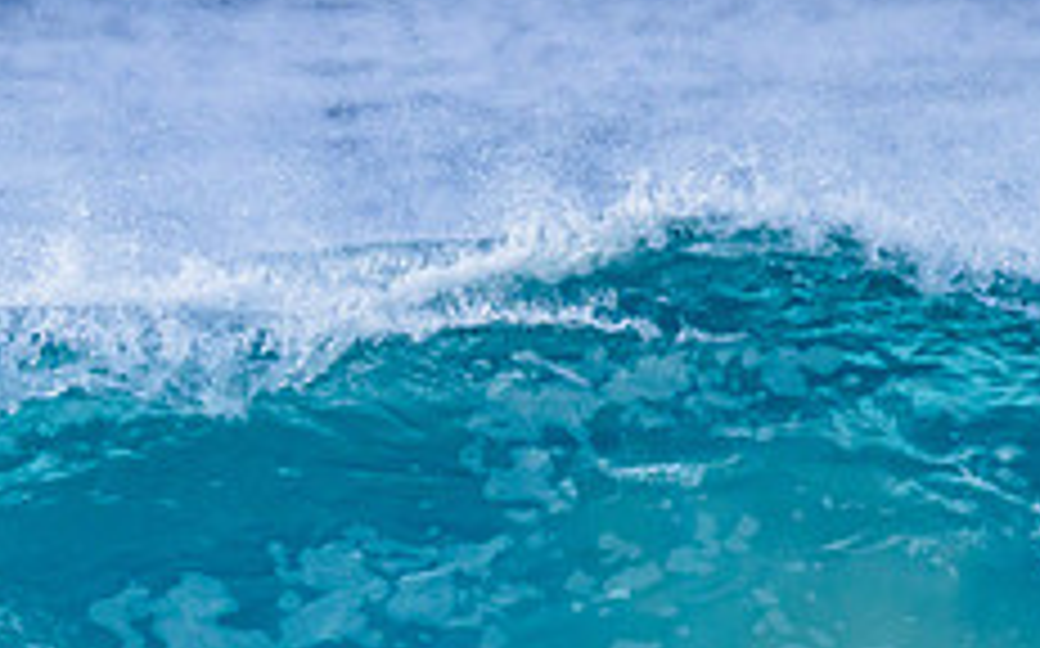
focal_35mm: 1550
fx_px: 43900
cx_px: 392
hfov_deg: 1.4
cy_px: 727
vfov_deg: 0.8
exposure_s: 1/2000
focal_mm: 590
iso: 1400
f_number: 11
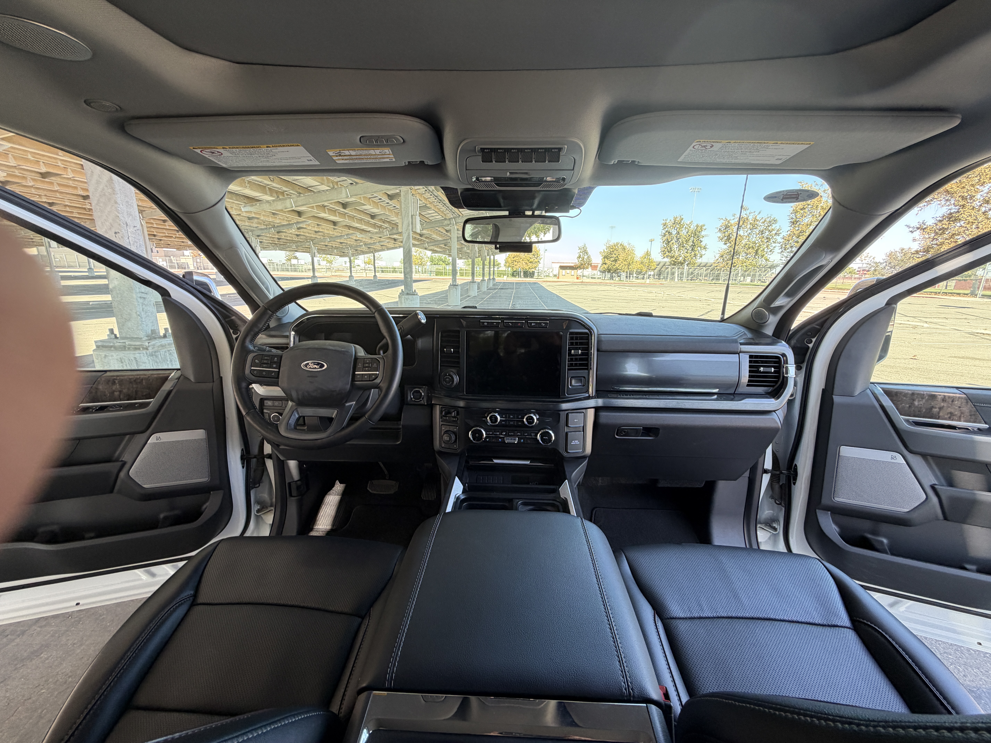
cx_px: 496
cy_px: 372
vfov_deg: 85.7
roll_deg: -1.1
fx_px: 401
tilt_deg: -14.6
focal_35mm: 14
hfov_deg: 102.1
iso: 80
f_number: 2.2
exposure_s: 1/121
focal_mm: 2.22
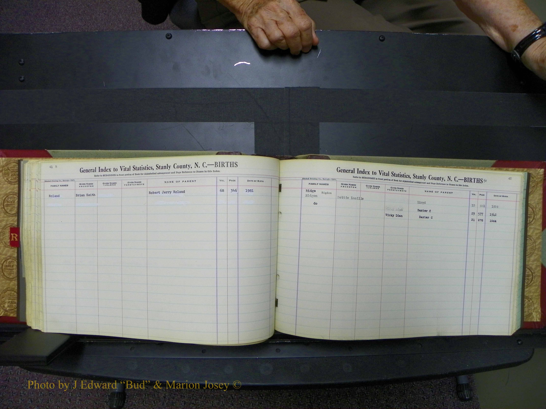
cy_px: 204
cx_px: 273
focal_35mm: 26
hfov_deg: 67.3
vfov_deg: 53.1
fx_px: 410
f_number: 2.8
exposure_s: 1/30
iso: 125
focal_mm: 4.6
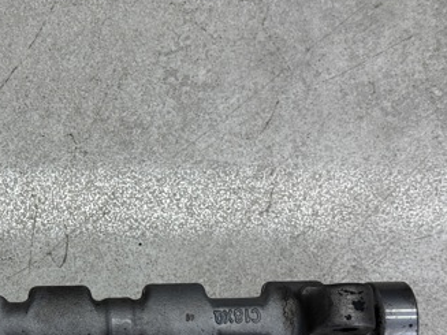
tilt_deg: -78.3
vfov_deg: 15.6
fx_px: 1213
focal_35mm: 94
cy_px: 285
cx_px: 26
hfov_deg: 20.4
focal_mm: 6.76
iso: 64
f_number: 1.78
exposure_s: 1/418
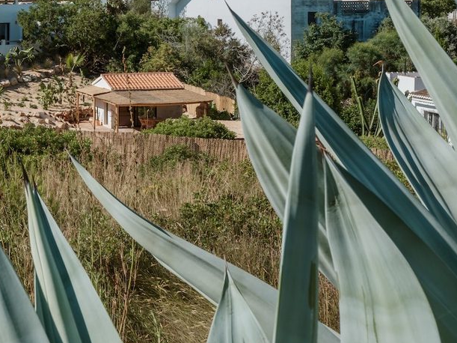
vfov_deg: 19.7
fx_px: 964
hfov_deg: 24.6
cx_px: -67
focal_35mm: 73
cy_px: 19
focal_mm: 29
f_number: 11
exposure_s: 1/320
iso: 160
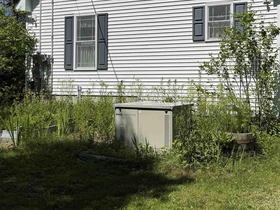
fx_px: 380
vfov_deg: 30.8
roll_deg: -0.9
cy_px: 89
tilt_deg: -1.0
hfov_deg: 38.5
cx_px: 233
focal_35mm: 47
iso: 80
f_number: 1.78
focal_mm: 6.76
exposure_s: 1/7937
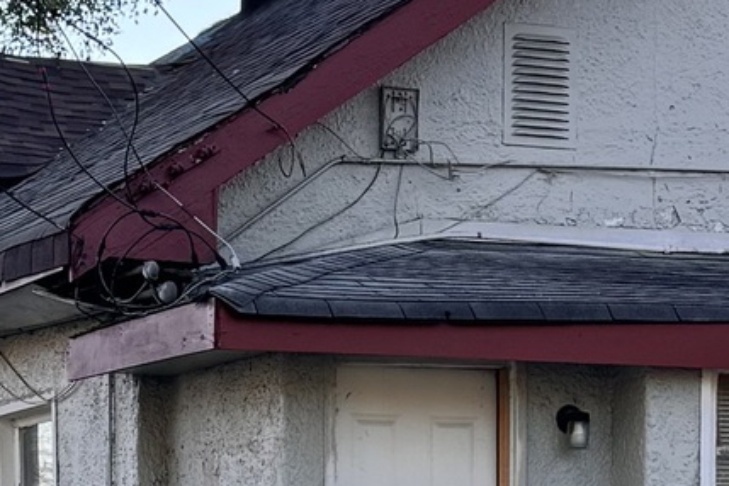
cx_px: 258
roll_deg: -0.4
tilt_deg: -2.8
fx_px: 2713
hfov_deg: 15.3
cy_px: 775
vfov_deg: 9.9
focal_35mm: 134
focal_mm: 6.76
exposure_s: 1/700
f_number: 1.78
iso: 80
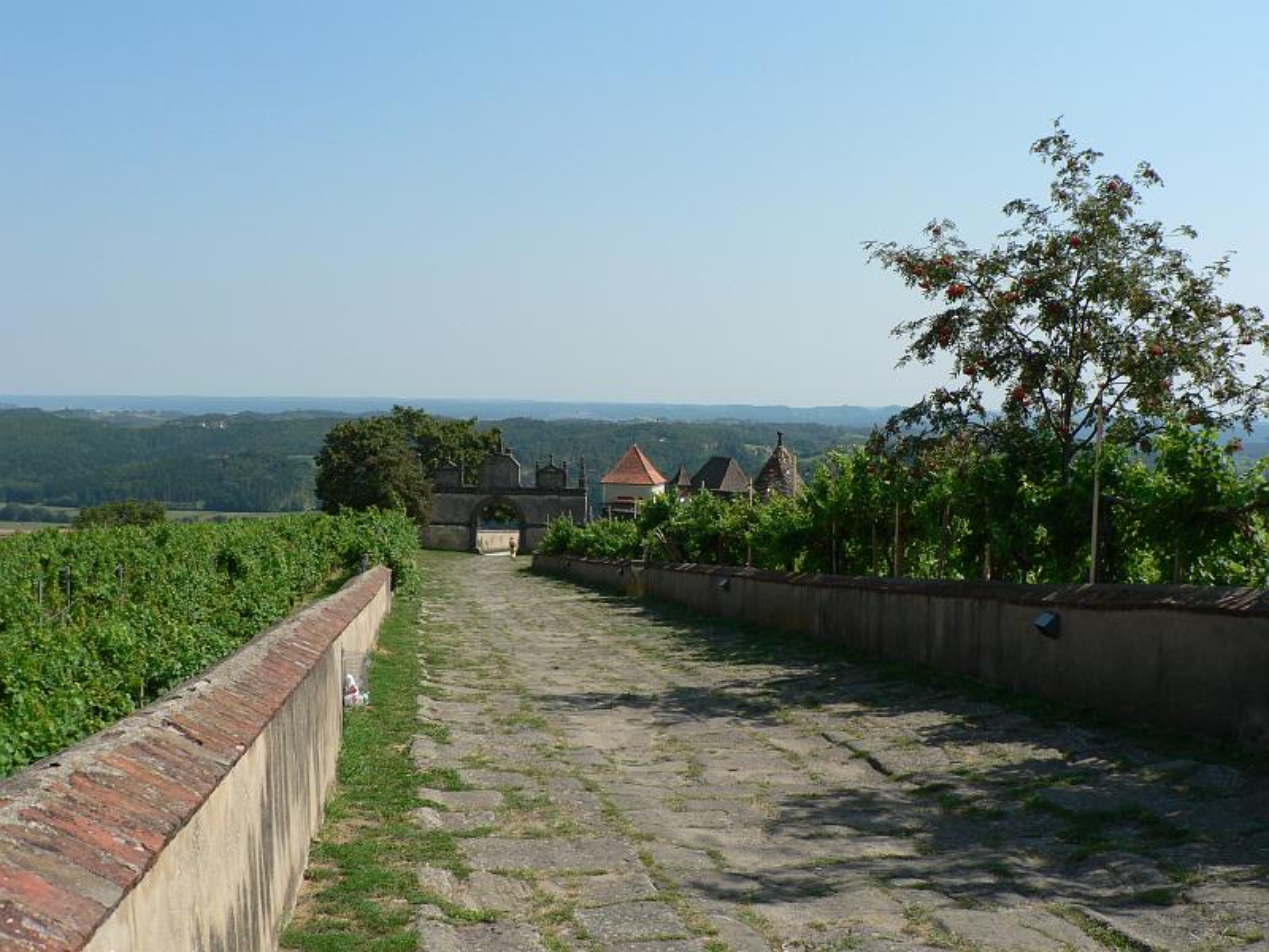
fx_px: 1320
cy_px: 476
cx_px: 634
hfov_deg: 51.4
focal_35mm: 36
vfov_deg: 39.7
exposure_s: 1/500
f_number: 5.6
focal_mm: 6
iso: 80
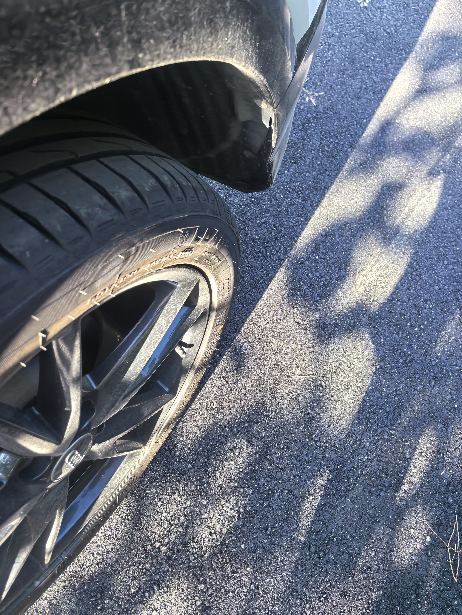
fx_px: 480
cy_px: 308
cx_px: 231
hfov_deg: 51.4
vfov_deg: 65.3
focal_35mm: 27
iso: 250
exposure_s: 1/928
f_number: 2
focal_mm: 5.75
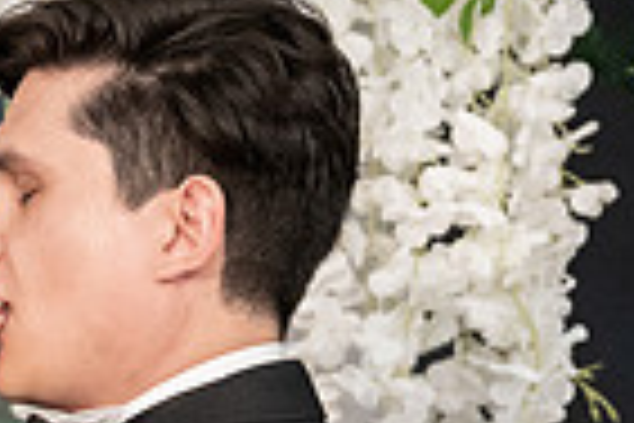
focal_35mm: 890
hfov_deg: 2.3
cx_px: -85
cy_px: 679
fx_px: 15673
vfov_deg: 1.5
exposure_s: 1/200
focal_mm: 192
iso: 8000
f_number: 4
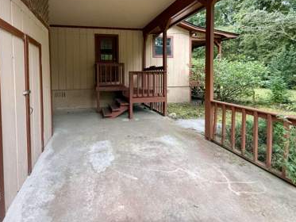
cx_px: 118
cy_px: 80
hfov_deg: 86.6
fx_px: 154
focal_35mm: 18
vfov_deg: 70.2
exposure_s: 1/99
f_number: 2.2
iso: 250
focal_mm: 2.22
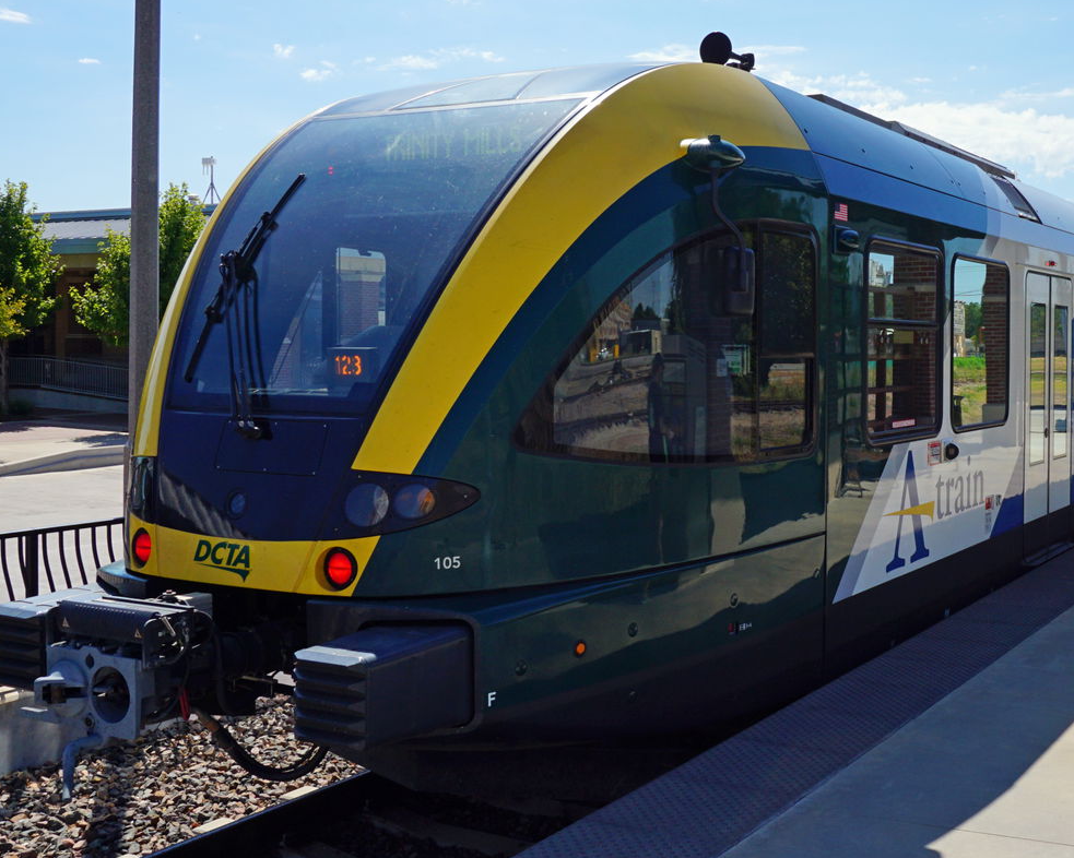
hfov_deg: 41.3
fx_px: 1398
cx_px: 743
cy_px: 361
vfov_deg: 34.1
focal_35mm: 44
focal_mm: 16
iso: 100
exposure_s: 1/200
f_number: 11
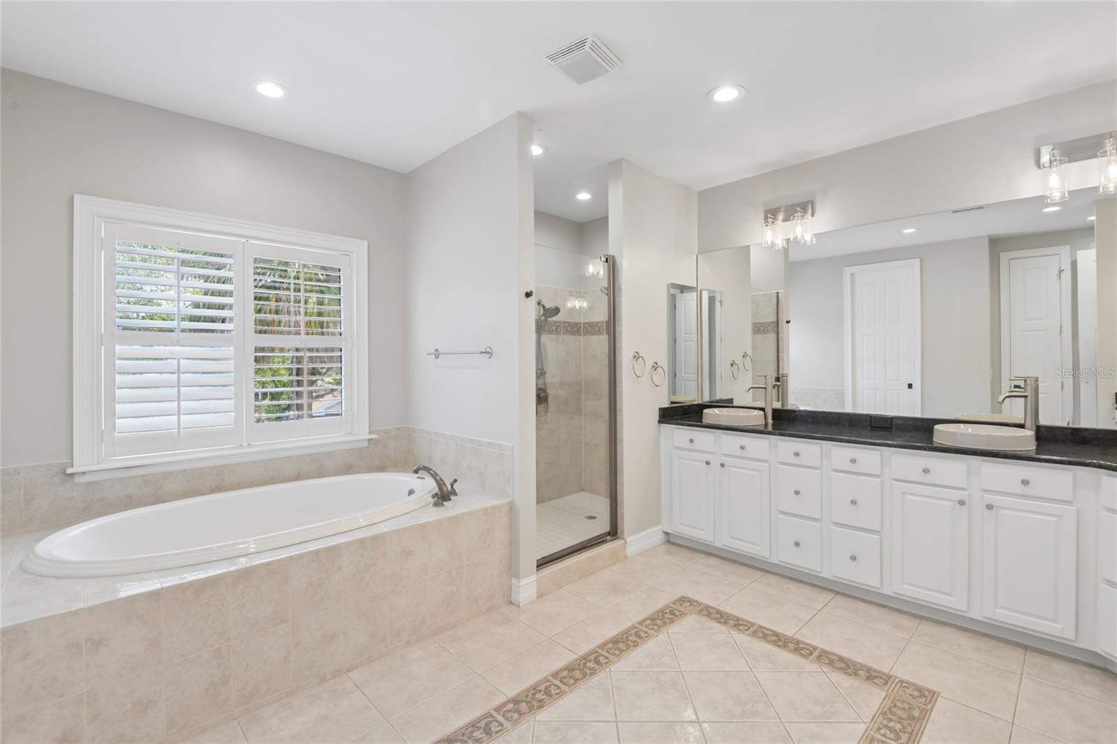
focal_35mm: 16
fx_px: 496
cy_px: 372
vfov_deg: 73.7
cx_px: 558
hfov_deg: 96.7
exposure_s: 1/50
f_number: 8
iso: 400
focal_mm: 16
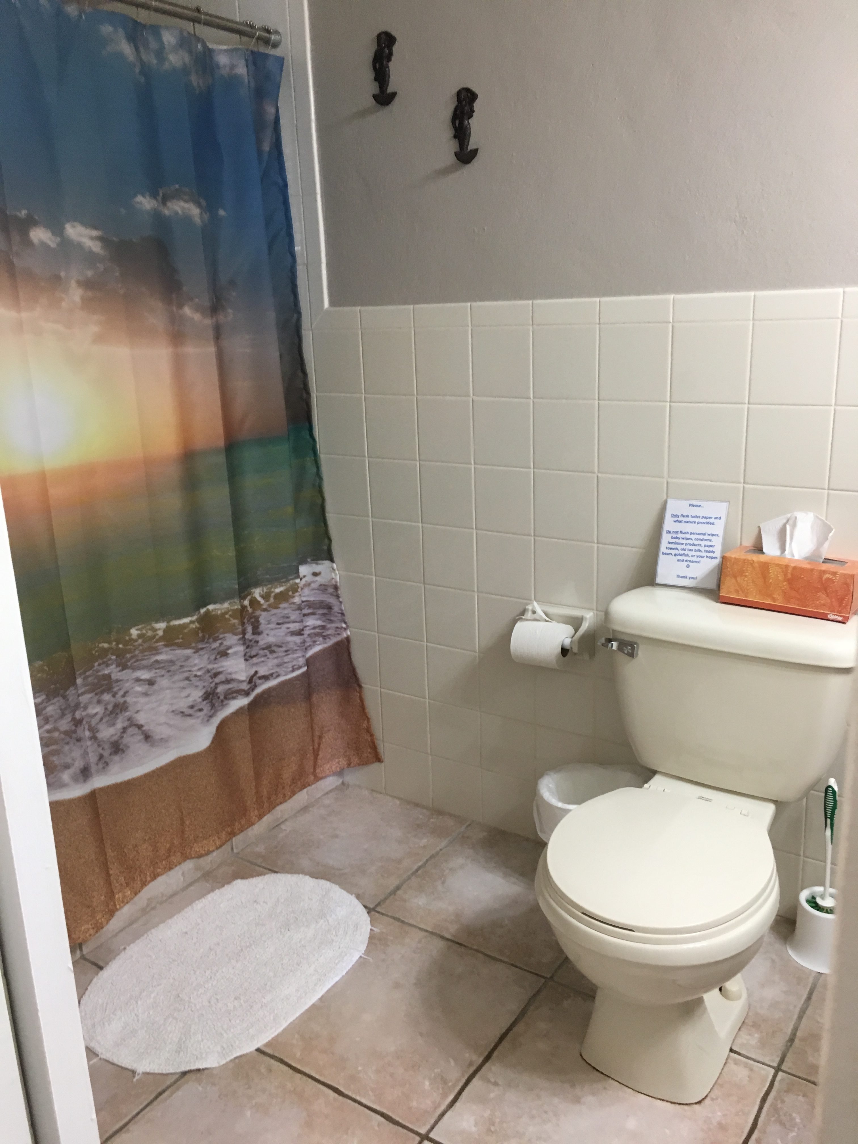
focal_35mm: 29
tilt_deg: -15.2
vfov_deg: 61.7
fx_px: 958
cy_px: 572
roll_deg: +1.3
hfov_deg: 48.2
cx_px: 429
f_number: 2.2
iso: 100
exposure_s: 1/30
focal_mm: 4.15
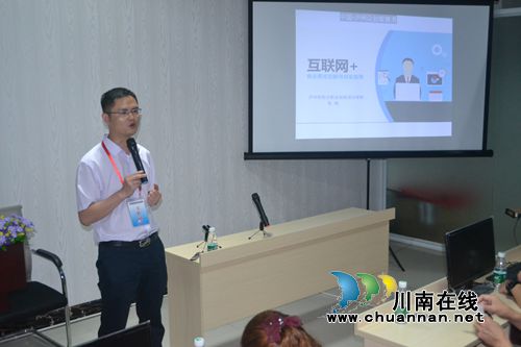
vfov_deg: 31.9
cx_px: 260
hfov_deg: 46.4
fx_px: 608
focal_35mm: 42
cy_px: 174
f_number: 4.5
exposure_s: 1/60
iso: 2200
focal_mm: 28
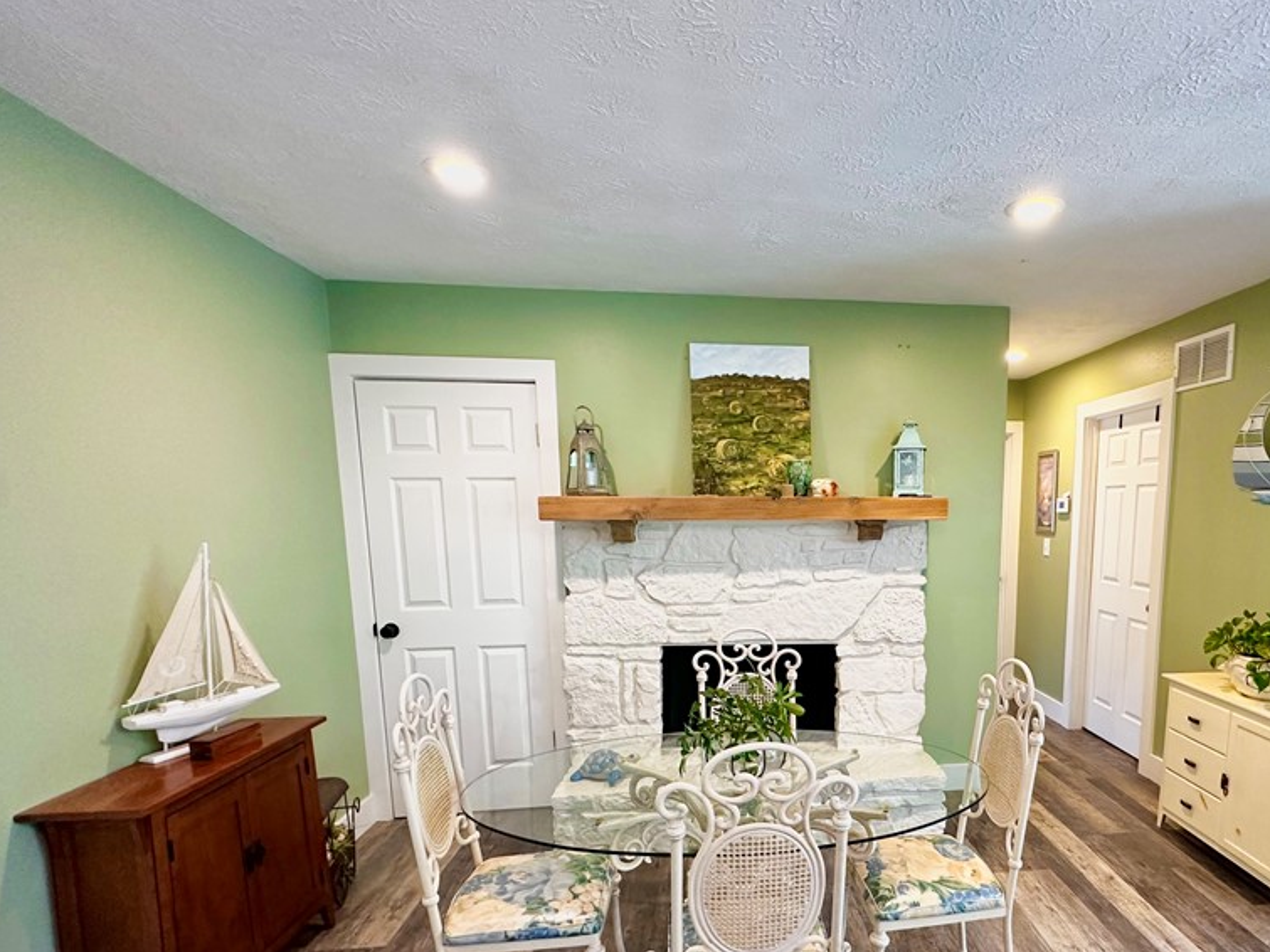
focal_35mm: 19
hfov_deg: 82.9
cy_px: 602
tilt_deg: -6.7
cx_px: 802
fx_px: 697
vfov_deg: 67.5
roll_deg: -0.3
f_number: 2.2
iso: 320
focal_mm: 2.22
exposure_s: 1/60
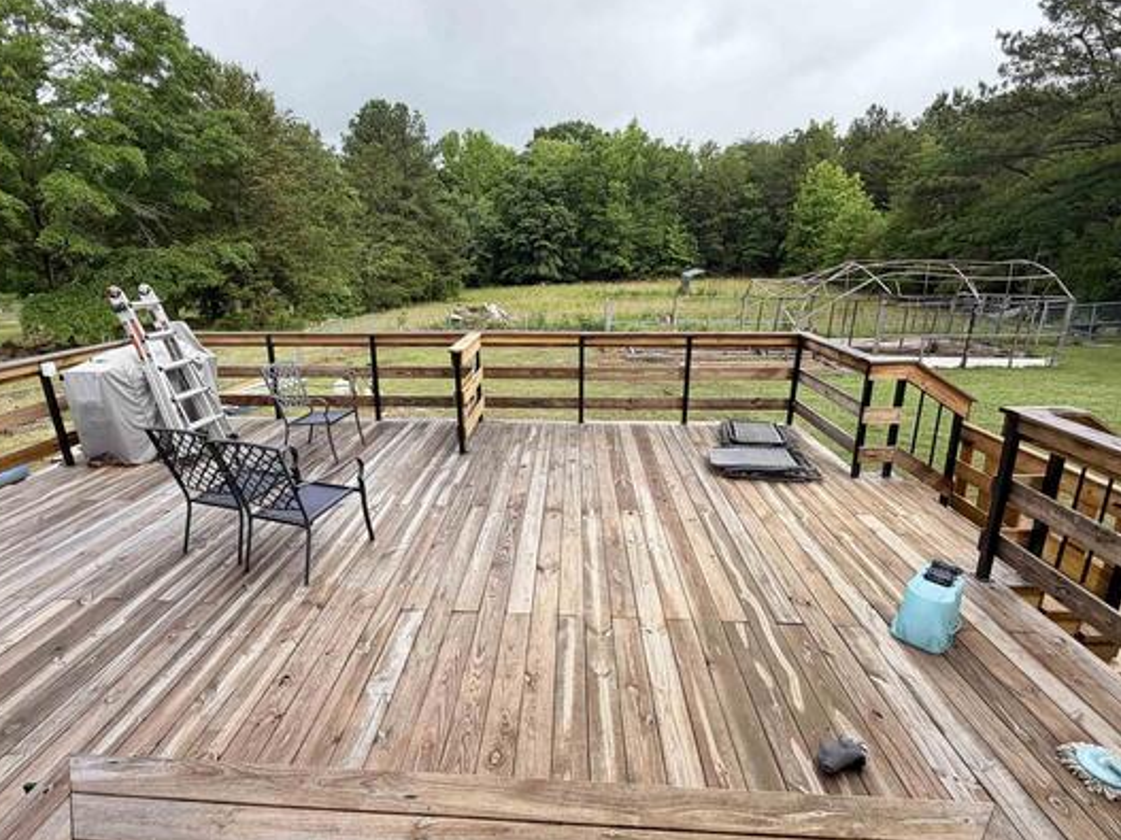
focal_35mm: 17
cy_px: 417
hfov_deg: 91.0
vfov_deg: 74.7
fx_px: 550
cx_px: 547
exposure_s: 1/518
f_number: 2.2
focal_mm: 2.22
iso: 40
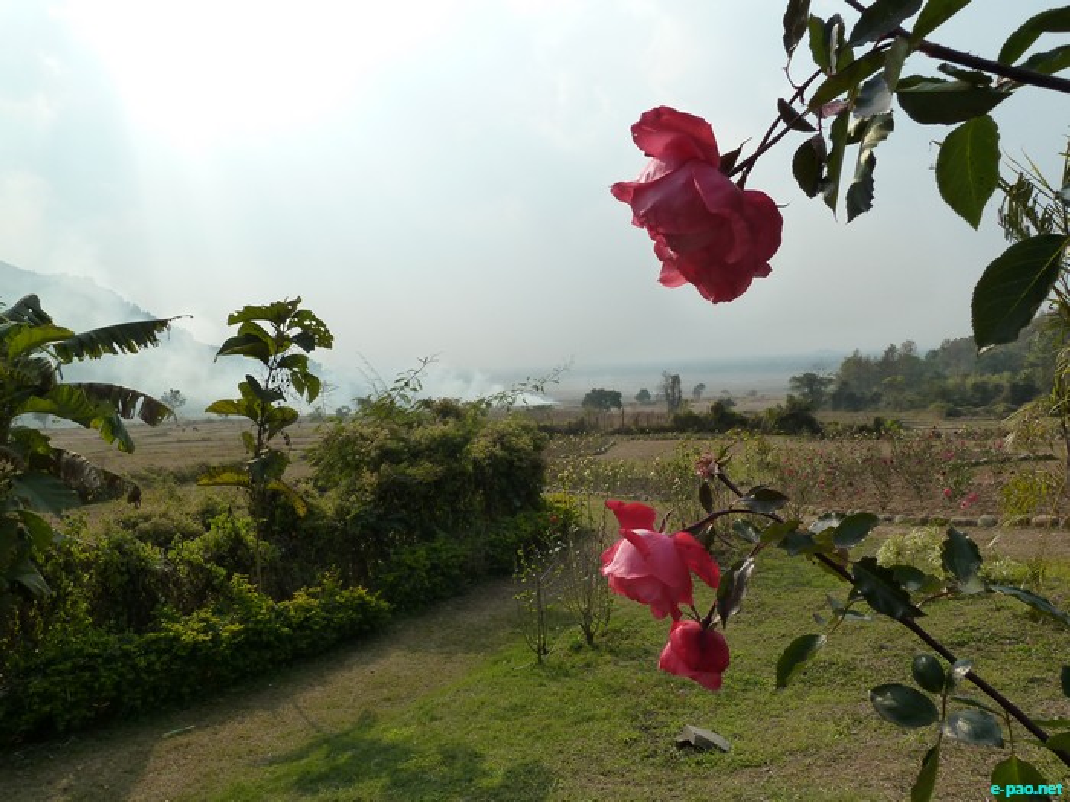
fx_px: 773
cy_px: 401
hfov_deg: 69.4
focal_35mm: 25
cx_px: 535
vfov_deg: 54.9
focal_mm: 4.1
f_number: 5
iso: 125
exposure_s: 1/500
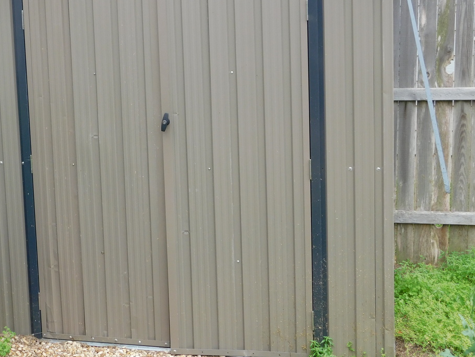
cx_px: 109
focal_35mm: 63
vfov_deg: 23.2
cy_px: 128
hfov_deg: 30.1
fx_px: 865
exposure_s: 1/100
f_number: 3.6
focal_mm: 7.1
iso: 125
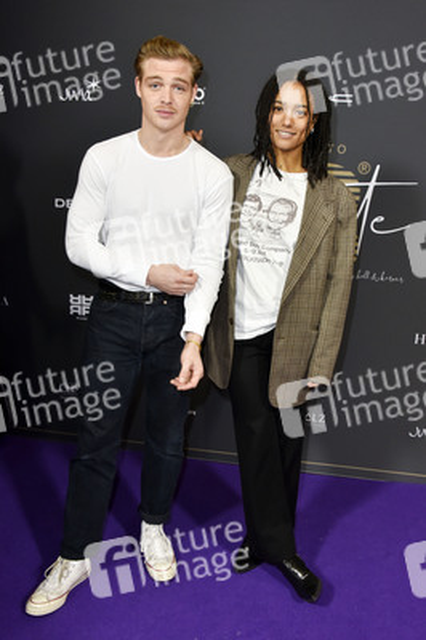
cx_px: 213
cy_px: 320
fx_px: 605
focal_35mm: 34
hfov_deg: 38.8
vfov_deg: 55.8
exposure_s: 1/100
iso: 1000
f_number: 5.6
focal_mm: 34
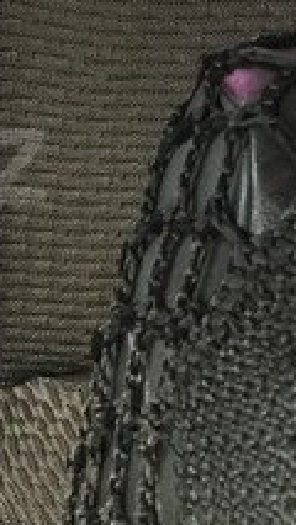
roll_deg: -1.2
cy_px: 166
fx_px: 1366
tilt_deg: -23.5
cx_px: -207
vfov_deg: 21.7
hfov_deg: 11.6
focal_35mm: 98
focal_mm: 4.15
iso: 200
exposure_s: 1/33
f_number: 2.2
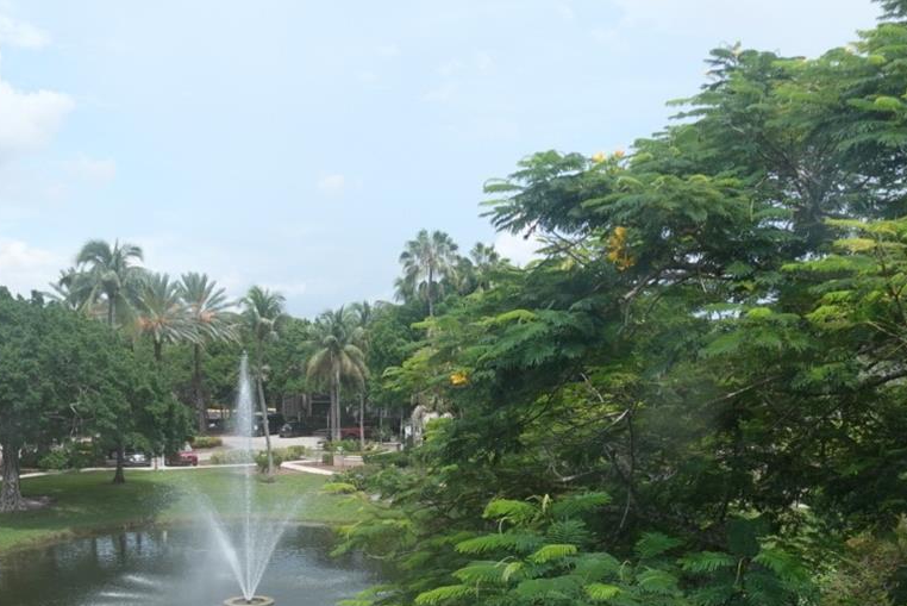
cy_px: 502
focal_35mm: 42
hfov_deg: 46.4
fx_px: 1059
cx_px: 458
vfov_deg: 31.0
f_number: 2
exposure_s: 1/1600
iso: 125
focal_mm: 7.6
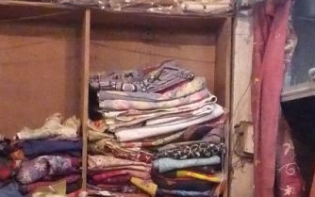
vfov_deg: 10.5
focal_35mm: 122
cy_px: 248
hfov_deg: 17.1
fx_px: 1048
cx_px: 180
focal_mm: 4.7
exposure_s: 1/50
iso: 800
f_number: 2.9
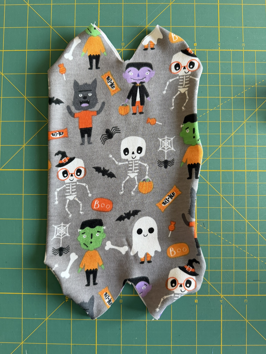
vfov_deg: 71.6
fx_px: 246
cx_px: 133
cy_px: 177
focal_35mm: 24
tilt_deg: -87.4
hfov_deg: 56.8
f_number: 1.78
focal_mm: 6.76
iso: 400
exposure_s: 1/60
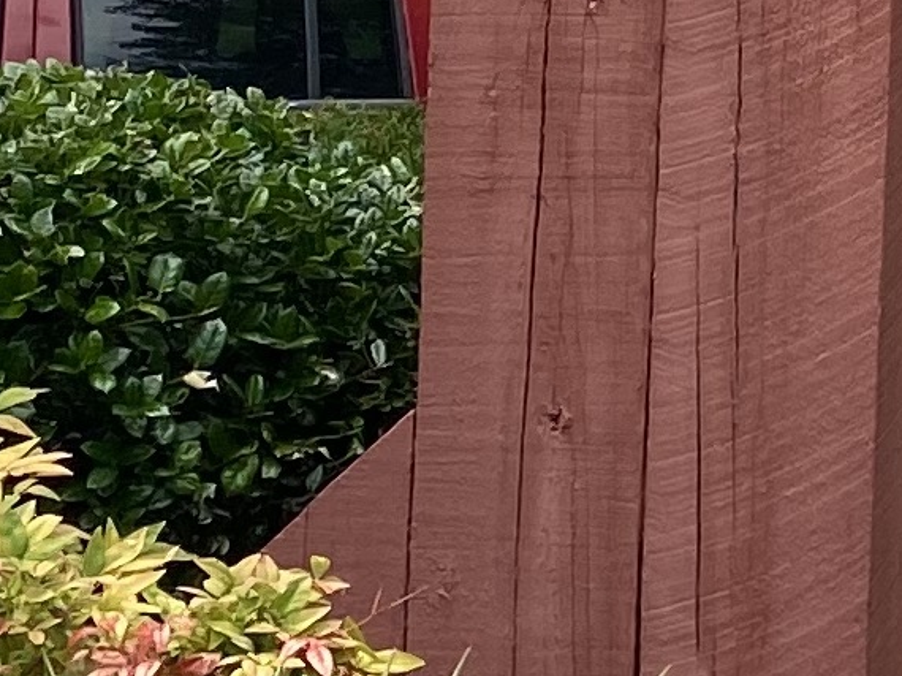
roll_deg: -0.7
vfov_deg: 8.0
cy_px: 30
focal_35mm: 184
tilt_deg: +2.1
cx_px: 2366
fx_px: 4793
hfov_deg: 9.3
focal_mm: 4.25
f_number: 1.8
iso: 32
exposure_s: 1/1585
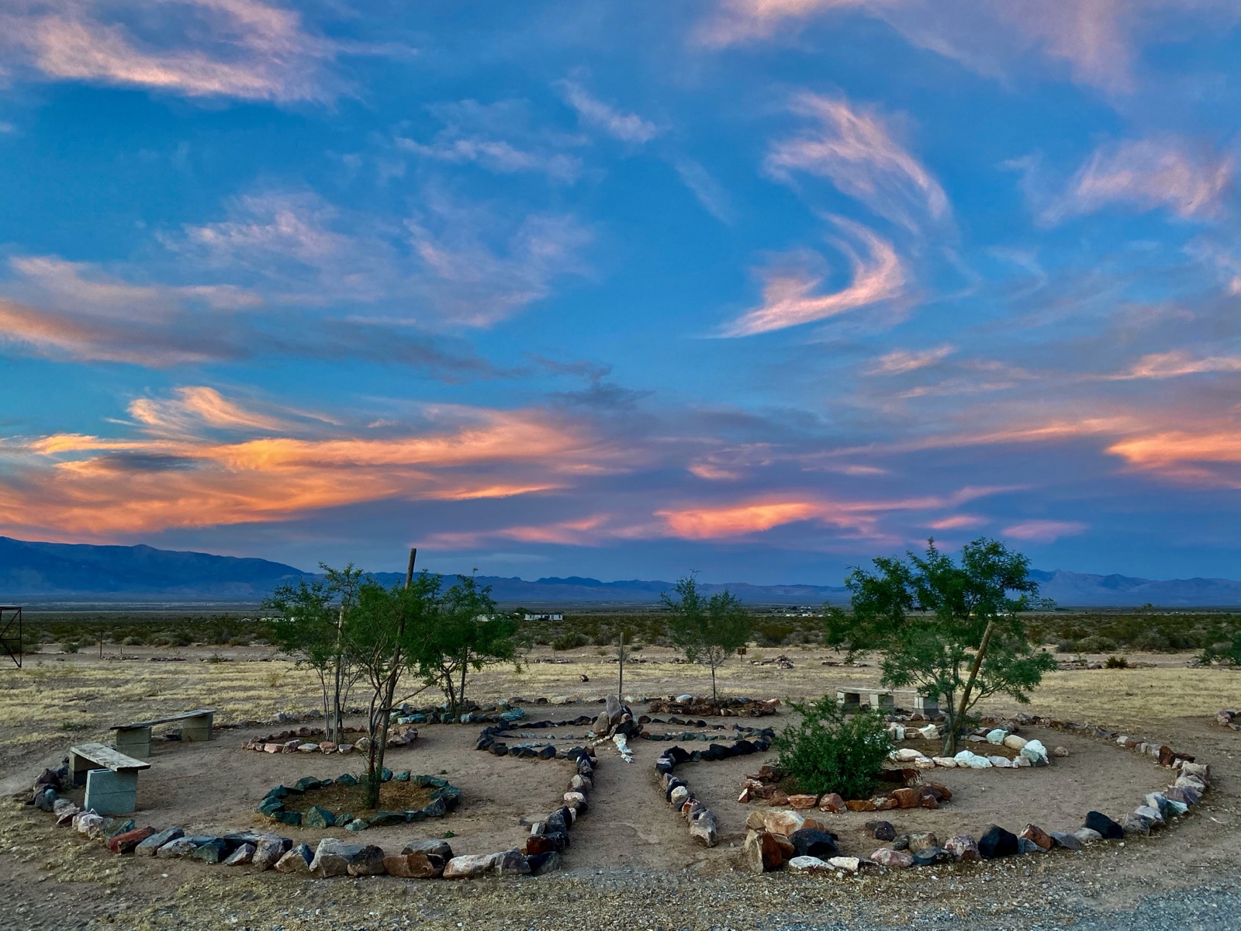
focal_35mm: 26
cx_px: 620
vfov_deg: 53.1
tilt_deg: +7.8
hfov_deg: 67.3
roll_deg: -0.4
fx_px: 932
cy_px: 466
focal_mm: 4.25
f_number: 1.8
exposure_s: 1/121
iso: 100
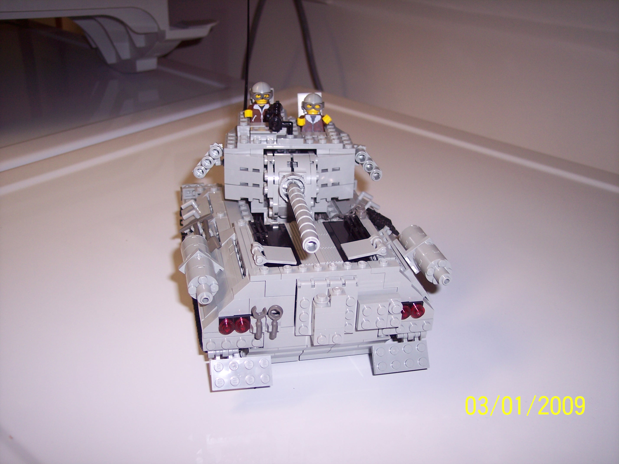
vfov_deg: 36.8
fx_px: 697
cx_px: 310
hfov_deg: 47.9
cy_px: 232
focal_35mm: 39
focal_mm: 8
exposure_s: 1/60
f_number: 2.8
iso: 100
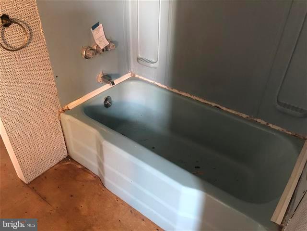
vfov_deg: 49.7
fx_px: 248
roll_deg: -0.6
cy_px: 116
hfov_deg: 63.4
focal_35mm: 28
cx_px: 154
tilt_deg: -34.1
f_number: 1.8
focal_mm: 4
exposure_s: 1/6
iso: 80
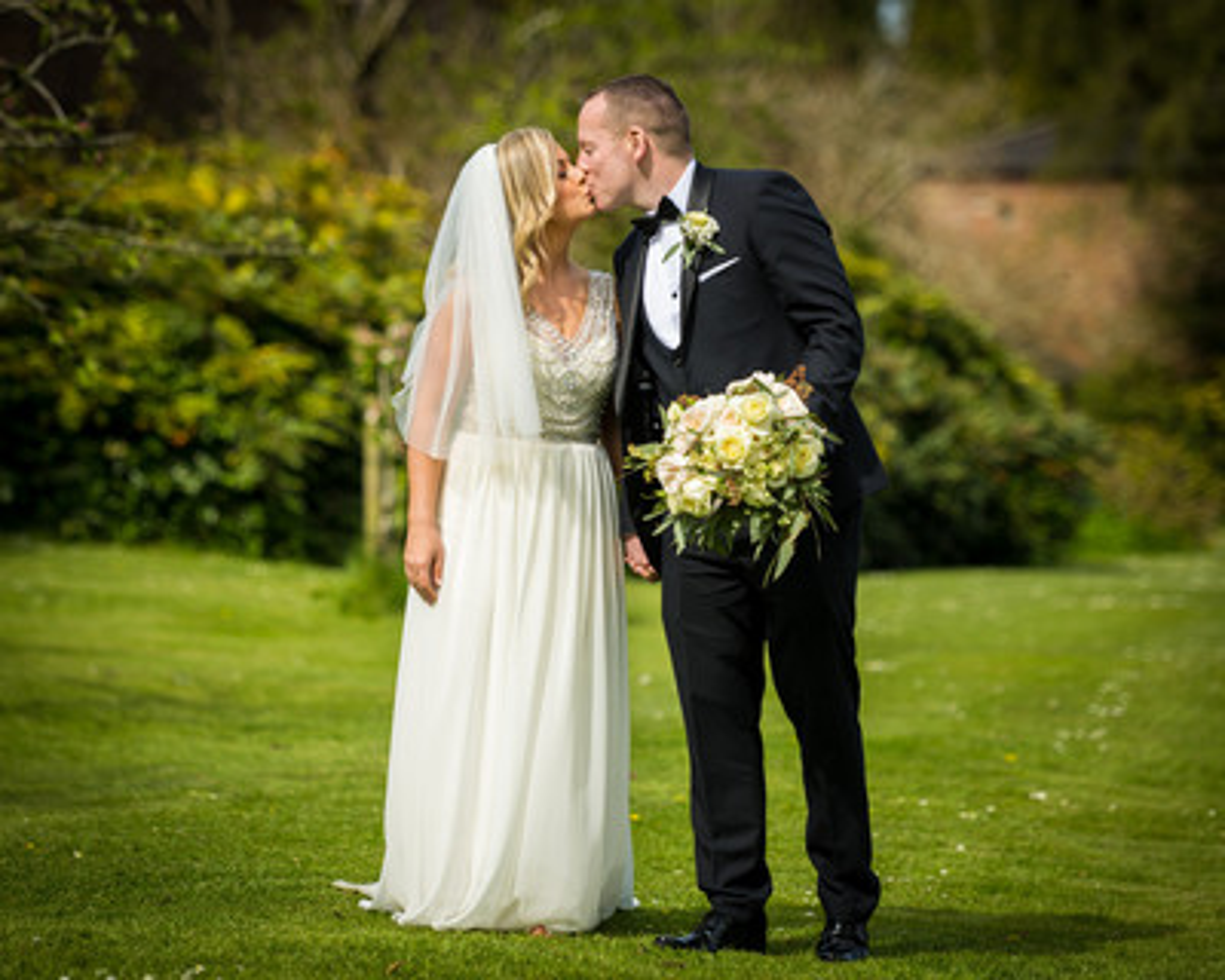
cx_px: 557
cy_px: 513
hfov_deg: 11.7
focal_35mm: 165
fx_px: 5990
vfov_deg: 9.4
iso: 100
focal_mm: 140
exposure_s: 1/1250
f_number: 2.8
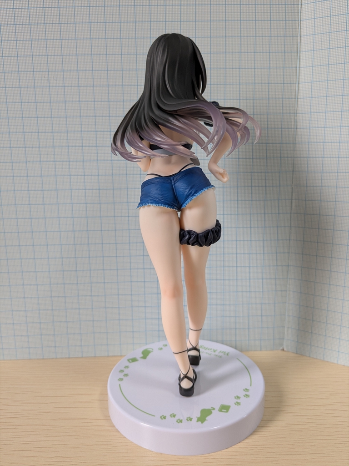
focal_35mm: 27
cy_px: 233
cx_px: 174
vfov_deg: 65.3
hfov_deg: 51.4
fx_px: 363
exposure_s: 1/138
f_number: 1.73
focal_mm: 4.38
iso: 55
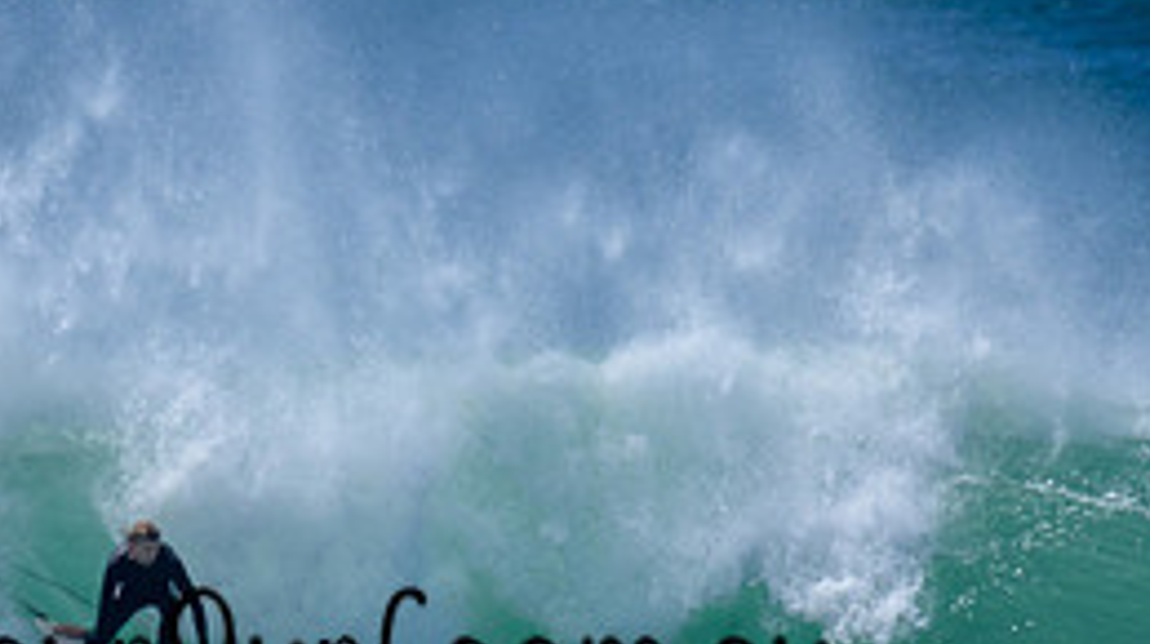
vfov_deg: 0.9
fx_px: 40084
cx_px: 360
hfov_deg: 1.6
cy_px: 620
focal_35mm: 1316
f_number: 8
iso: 400
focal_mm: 560
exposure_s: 1/2000
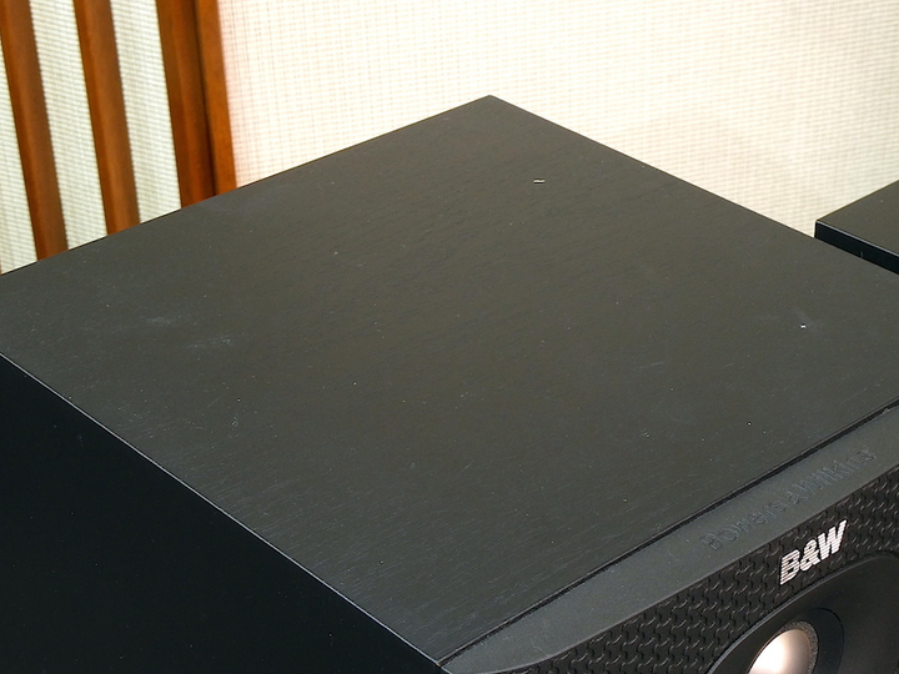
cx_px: 504
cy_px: 437
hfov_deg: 25.6
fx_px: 1974
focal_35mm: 76
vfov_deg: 19.3
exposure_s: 1/1.6
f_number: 6.3
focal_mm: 10.3
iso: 100
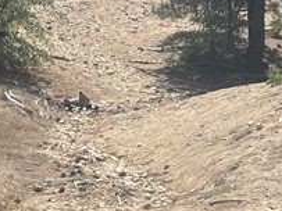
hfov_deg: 15.5
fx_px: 1026
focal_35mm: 126
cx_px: 38
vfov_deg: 11.6
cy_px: -22
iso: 32
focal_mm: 5.1
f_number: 1.6
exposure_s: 1/3663
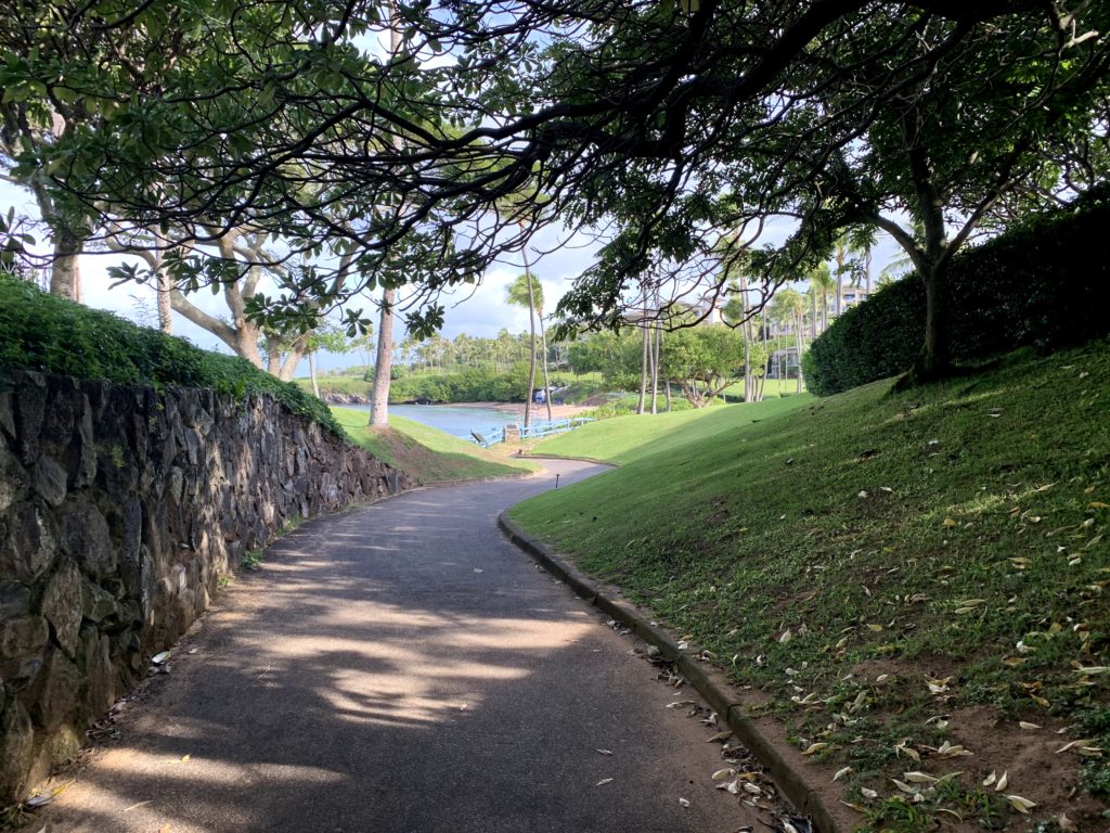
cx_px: 555
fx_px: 834
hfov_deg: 67.3
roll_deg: -0.7
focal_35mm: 26
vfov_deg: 53.1
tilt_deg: -0.8
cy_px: 416
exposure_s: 1/272
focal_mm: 4.25
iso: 25
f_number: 1.8
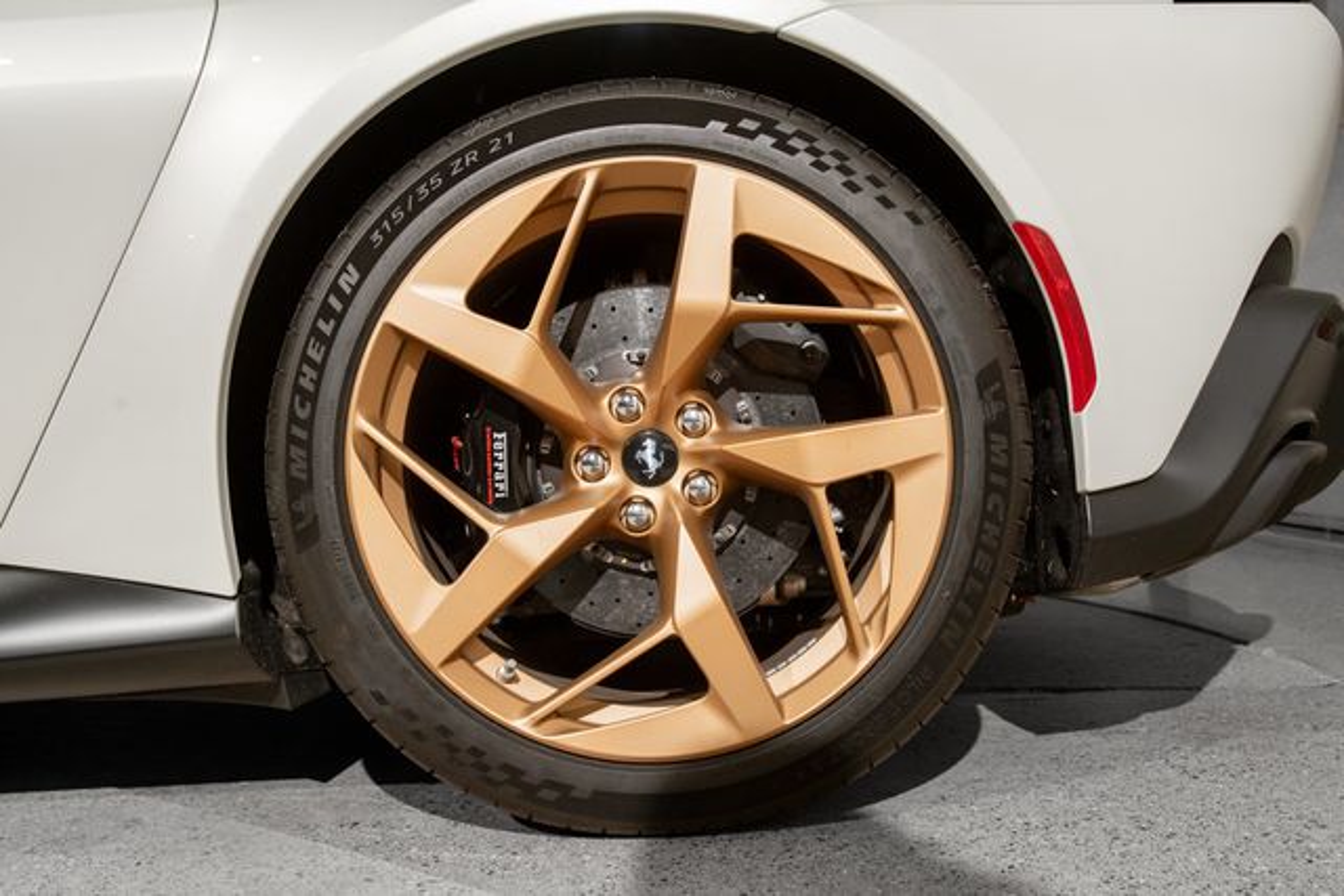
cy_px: 448
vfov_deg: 40.0
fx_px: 1232
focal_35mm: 33
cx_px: 672
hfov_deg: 57.2
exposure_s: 1/160
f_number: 8
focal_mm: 33
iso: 640
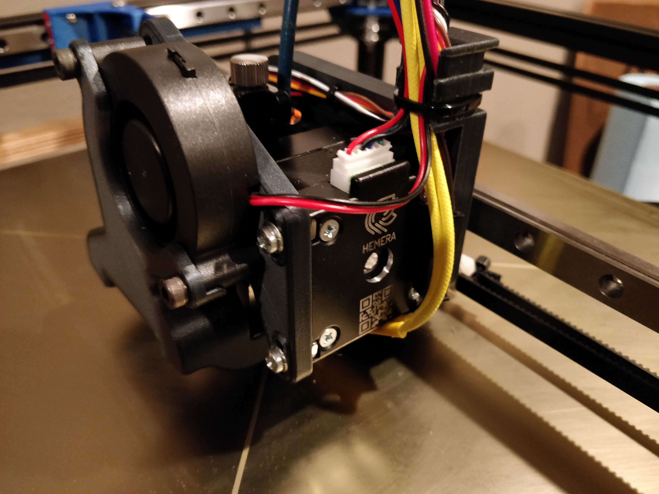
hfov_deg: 71.6
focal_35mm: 24
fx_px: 457
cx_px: 330
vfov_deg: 56.8
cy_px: 247
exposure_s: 1/17
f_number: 1.7
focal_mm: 4.1
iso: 2000
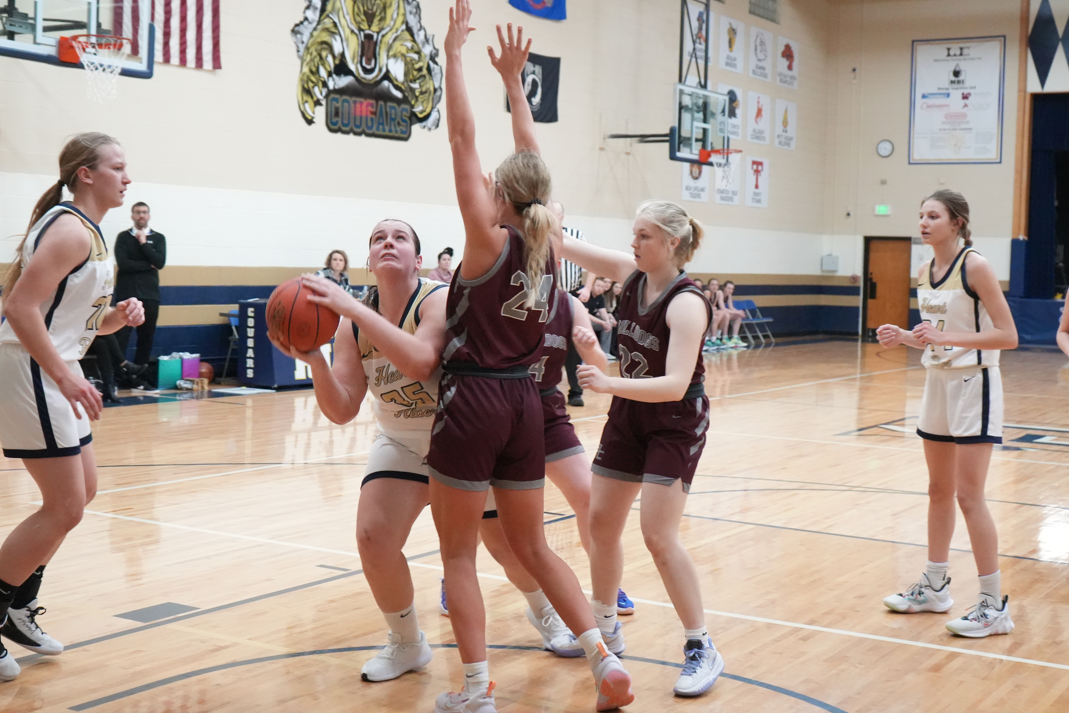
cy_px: 320
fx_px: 1485
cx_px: 520
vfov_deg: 27.0
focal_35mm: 50
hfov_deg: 39.6
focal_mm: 38
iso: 10000
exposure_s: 1/400
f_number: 4.5
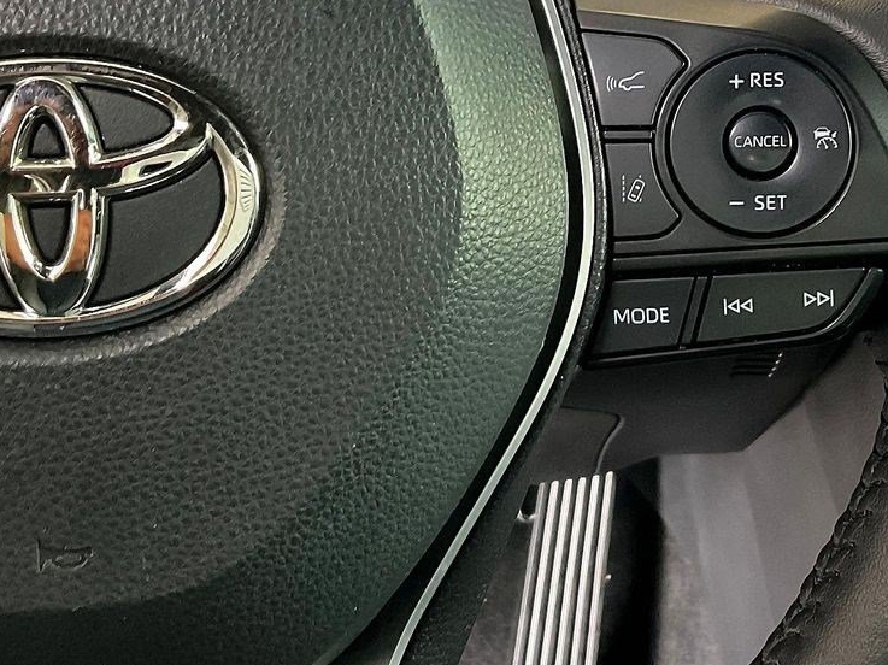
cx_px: 612
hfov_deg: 30.4
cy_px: 163
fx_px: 1615
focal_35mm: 63
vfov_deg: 23.0
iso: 250
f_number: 1.8
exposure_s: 1/60
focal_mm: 3
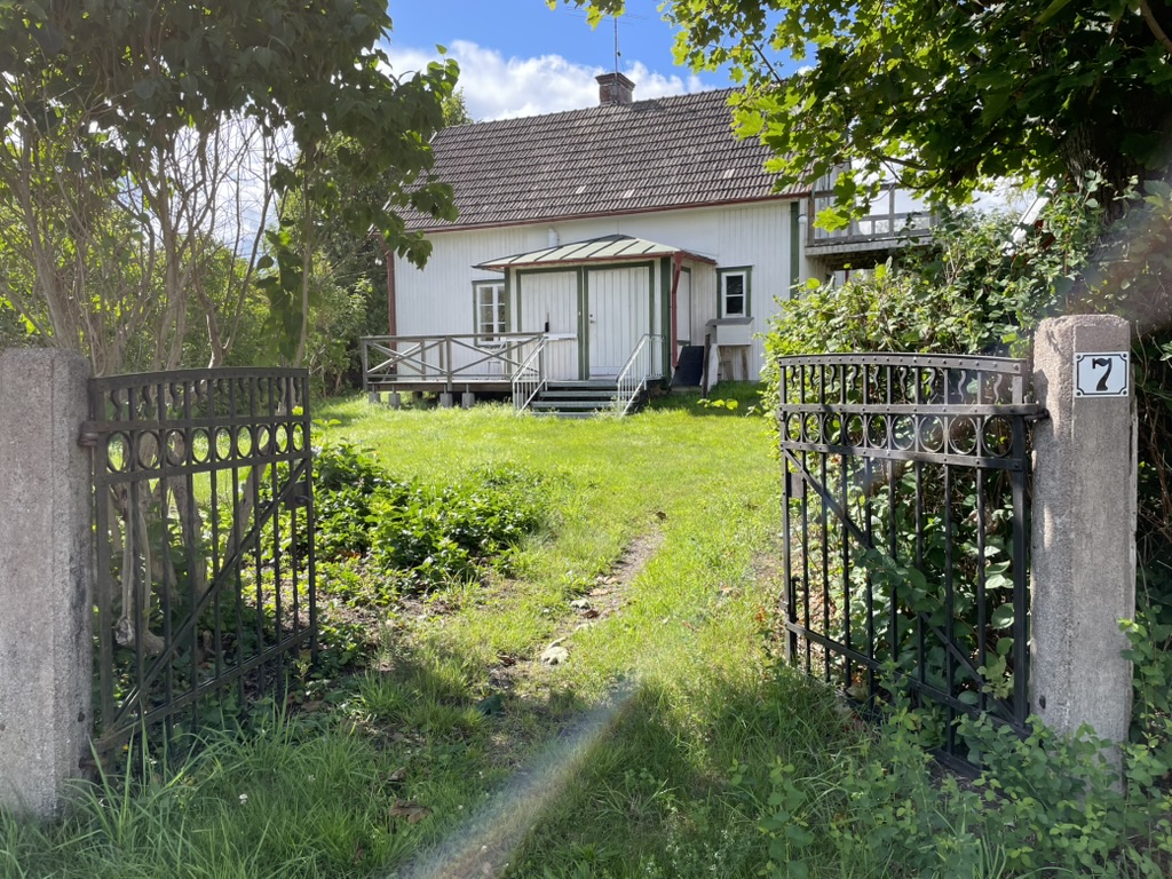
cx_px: 586
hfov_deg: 67.3
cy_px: 440
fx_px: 880
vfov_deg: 53.1
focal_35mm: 26
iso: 32
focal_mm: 4.2
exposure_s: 1/1208
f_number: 1.6
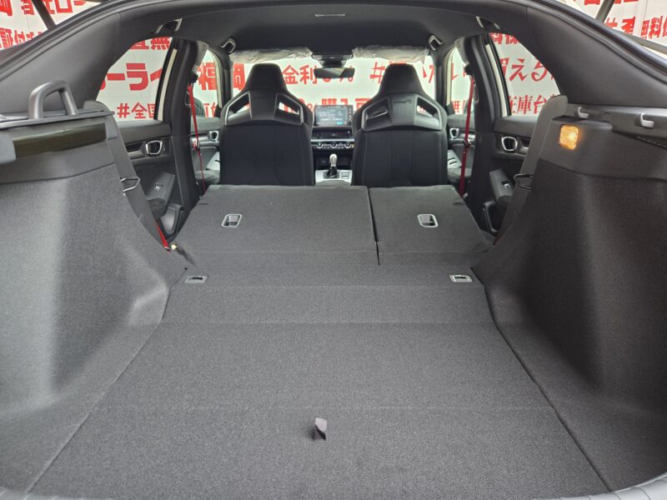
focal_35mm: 23
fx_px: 443
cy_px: 250
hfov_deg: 73.9
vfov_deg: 58.9
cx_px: 334
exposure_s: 1/180
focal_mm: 5.4
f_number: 1.8
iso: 250
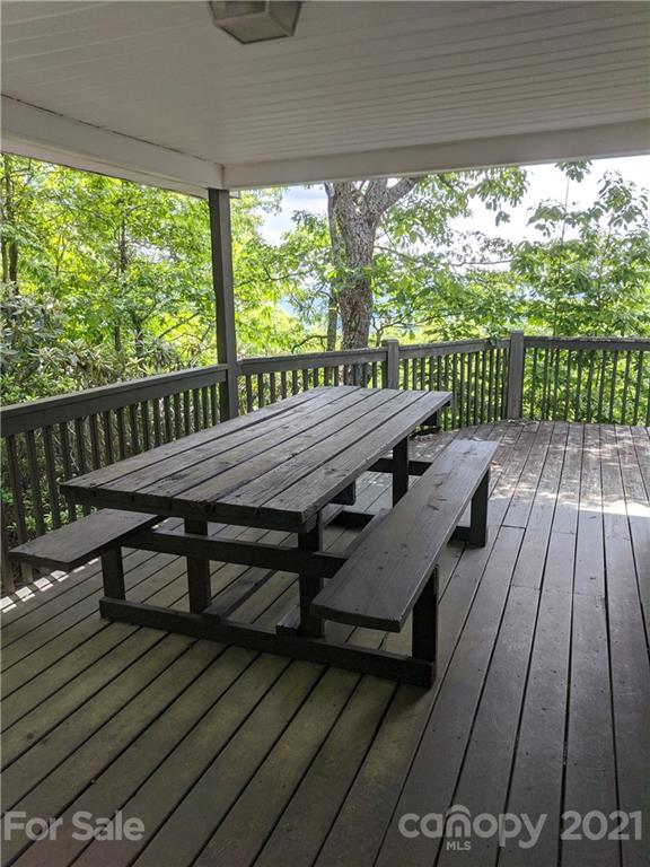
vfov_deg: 67.3
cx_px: 325
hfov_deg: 53.1
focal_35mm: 26
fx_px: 651
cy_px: 434
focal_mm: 4.67
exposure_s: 1/763
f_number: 2
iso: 68
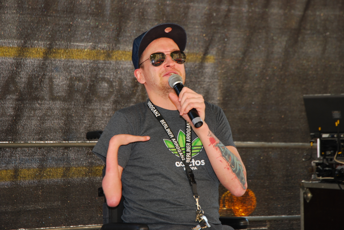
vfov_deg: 14.8
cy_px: 115
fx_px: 890
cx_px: 172
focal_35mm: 93
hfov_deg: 21.9
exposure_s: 1/60
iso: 100
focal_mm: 62
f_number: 4.5
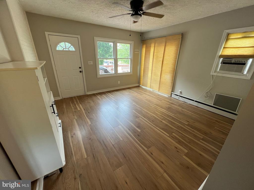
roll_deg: -1.1
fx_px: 95
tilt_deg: -21.9
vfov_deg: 89.9
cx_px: 127
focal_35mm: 13
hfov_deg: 106.2
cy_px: 95
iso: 80
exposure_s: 1/120
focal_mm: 1.57
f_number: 1.8
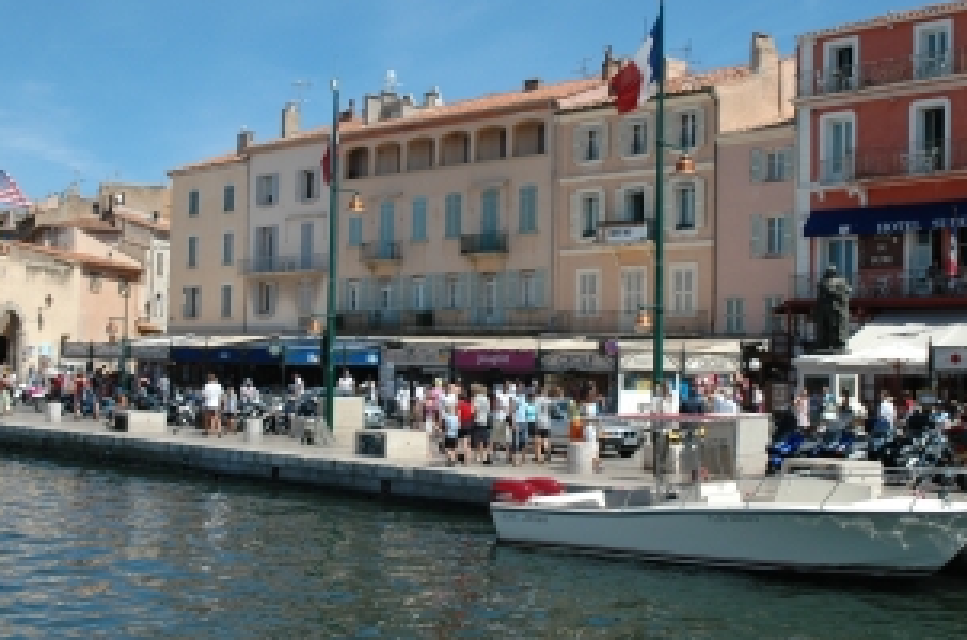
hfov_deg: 39.9
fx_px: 1331
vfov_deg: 27.0
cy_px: 331
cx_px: 471
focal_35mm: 50
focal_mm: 25
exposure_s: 1/350
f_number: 8
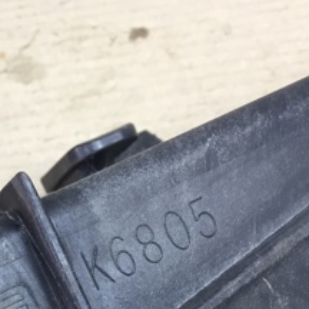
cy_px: 316
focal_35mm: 76
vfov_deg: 21.9
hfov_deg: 21.5
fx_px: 768
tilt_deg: -55.1
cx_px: -40
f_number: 2.2
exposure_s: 1/33
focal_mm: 4.15
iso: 100
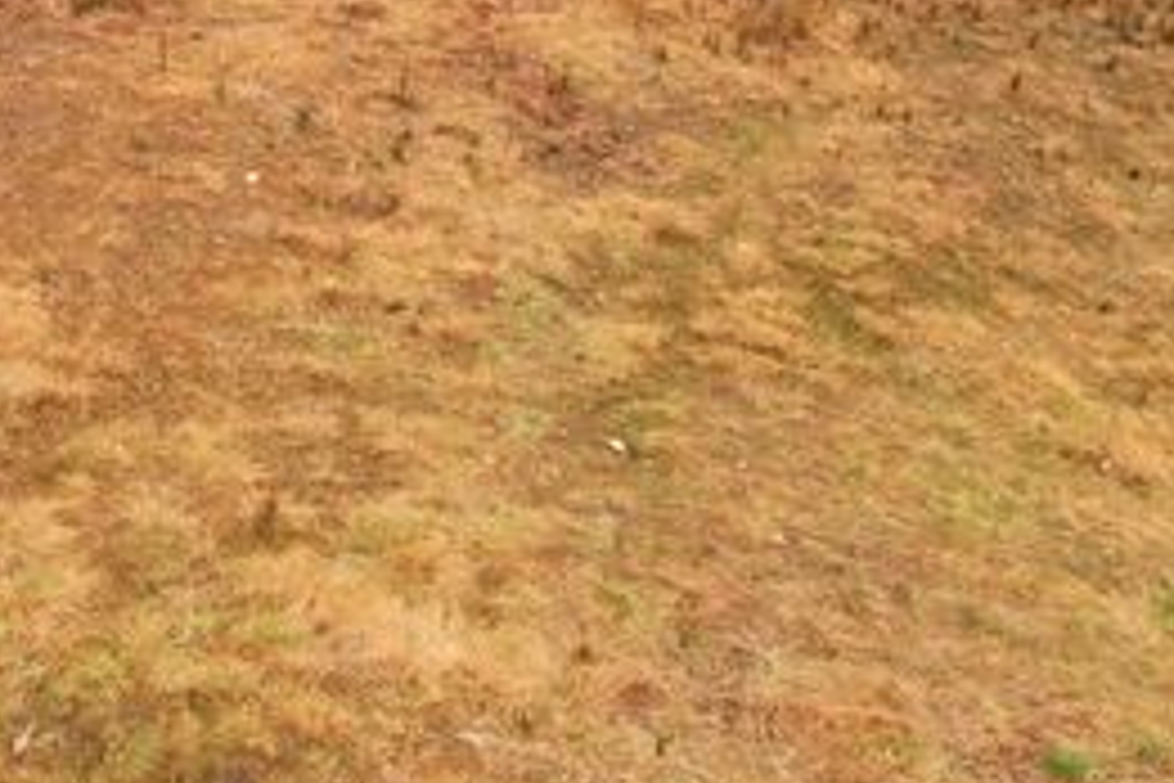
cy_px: -68
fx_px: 1761
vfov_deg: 23.6
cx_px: 279
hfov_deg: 35.9
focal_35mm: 54
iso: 140
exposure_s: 1/350
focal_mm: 8.38
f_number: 2.8
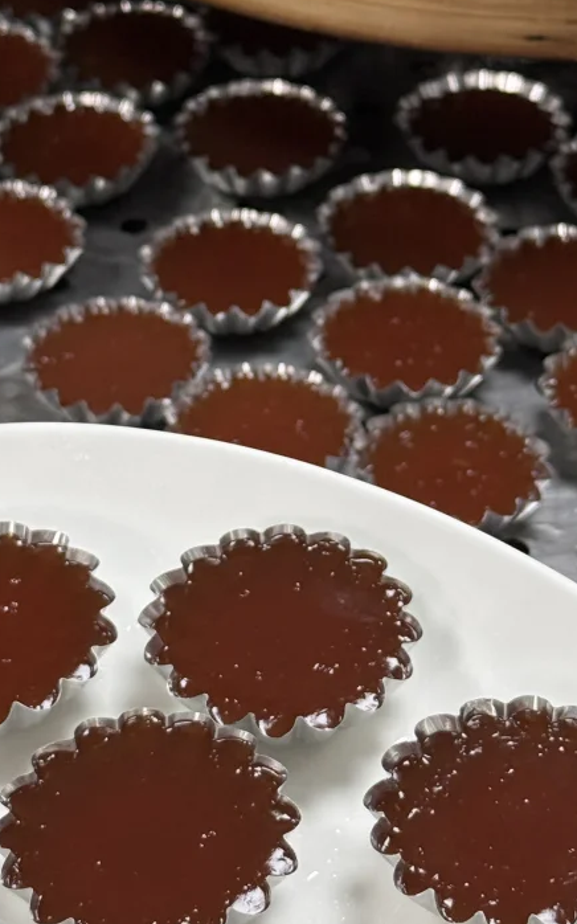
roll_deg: +0.0
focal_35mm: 105
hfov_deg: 12.5
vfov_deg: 19.8
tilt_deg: -34.8
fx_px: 2643
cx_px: 292
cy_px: 330
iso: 50
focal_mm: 6.76
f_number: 1.78
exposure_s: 1/130
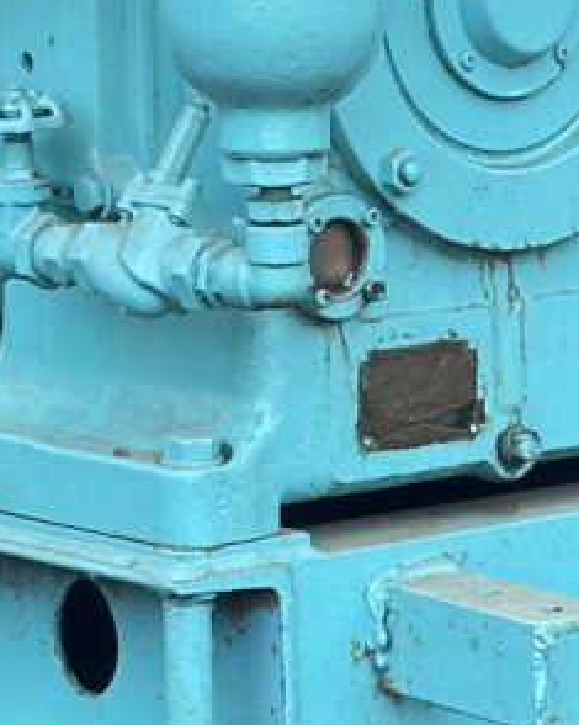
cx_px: 153
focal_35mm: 245
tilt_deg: +3.7
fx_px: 5251
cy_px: -740
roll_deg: +2.4
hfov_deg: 6.3
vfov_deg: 7.6
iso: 64
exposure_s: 1/433
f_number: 1.78
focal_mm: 6.86
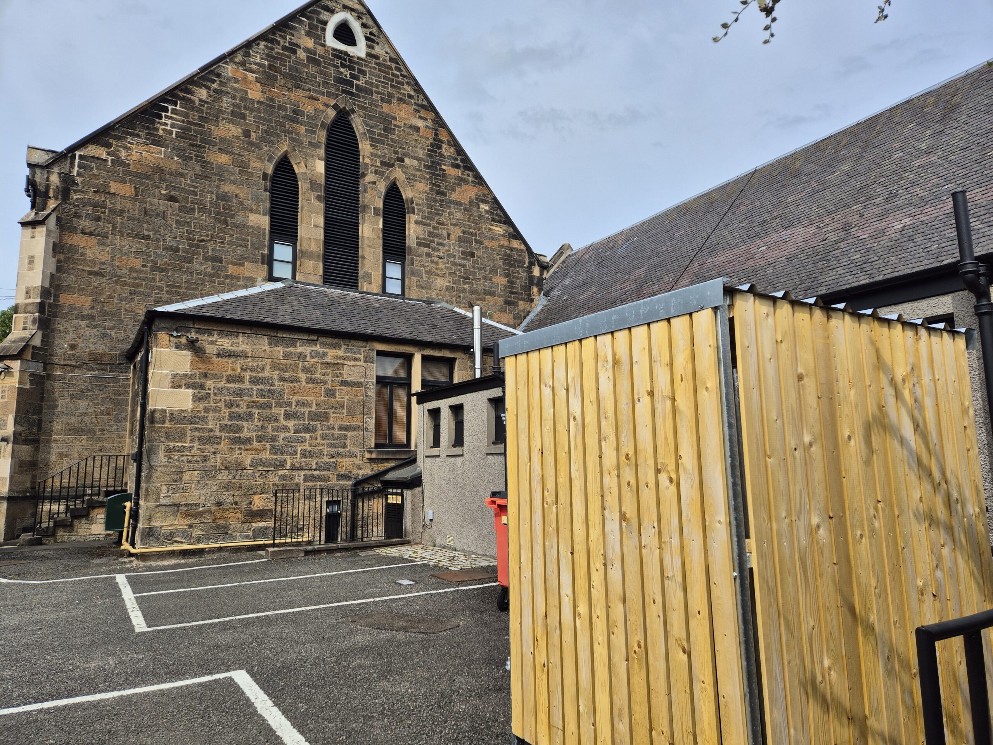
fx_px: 660
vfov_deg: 58.9
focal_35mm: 23
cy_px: 372
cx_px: 496
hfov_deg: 73.9
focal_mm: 5.4
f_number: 1.8
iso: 25
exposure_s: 1/2320
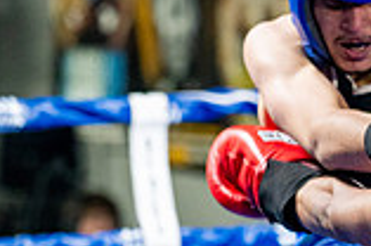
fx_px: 3240
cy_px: 250
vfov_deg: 4.3
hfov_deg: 6.5
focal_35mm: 315
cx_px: 395
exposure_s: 1/1000
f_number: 2
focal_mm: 85
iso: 4000
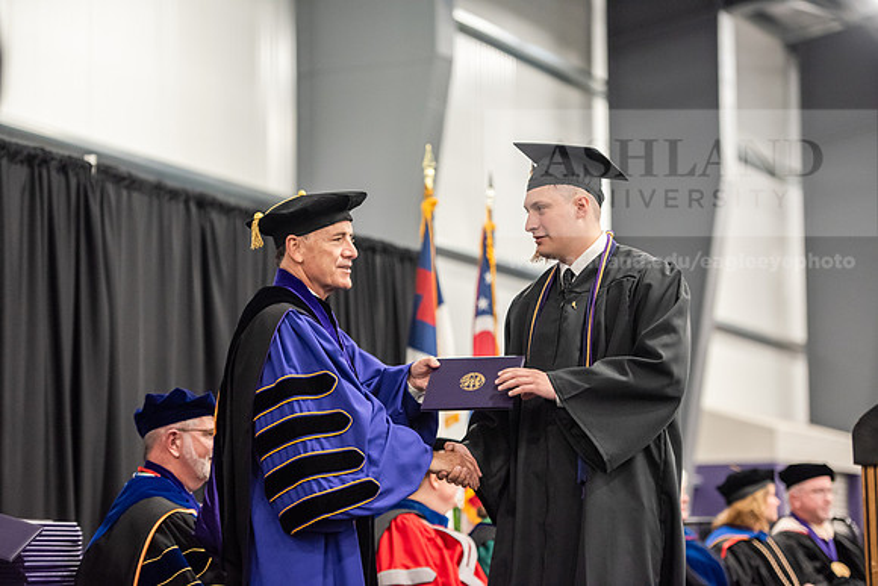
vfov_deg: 13.0
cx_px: 439
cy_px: 293
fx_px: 2561
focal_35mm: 105
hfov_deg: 19.5
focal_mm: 105
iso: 3200
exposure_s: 1/200
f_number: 3.2
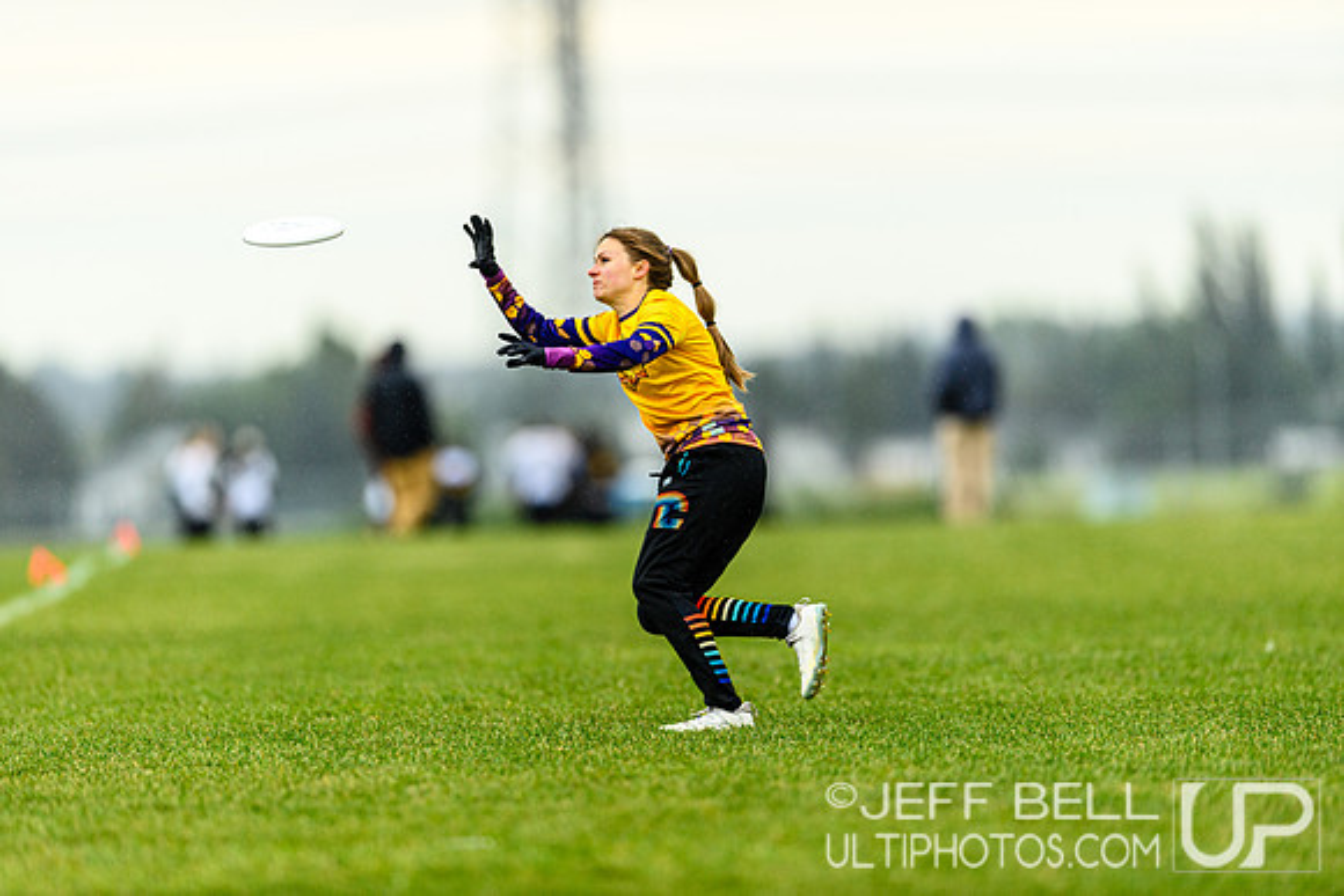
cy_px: 448
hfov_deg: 5.2
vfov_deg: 3.4
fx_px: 14936
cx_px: 672
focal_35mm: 400
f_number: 3.2
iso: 320
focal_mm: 400
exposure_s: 1/1250
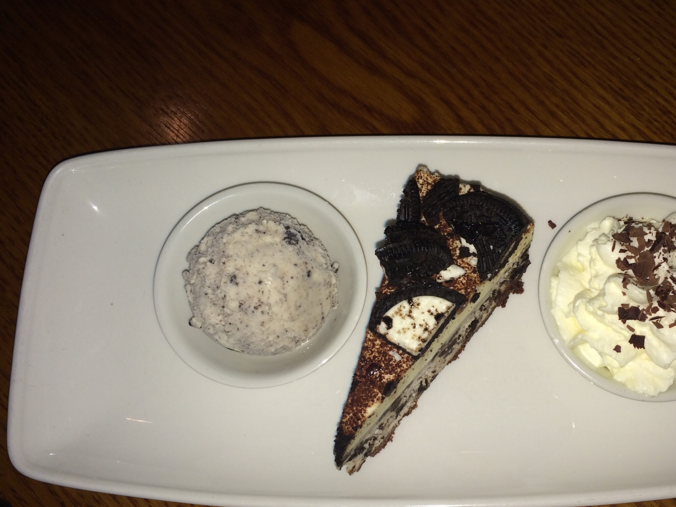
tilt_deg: -75.6
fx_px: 723
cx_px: 424
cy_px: 305
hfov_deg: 49.6
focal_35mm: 37
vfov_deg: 38.5
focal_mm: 4.15
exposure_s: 1/95
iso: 32
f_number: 2.2
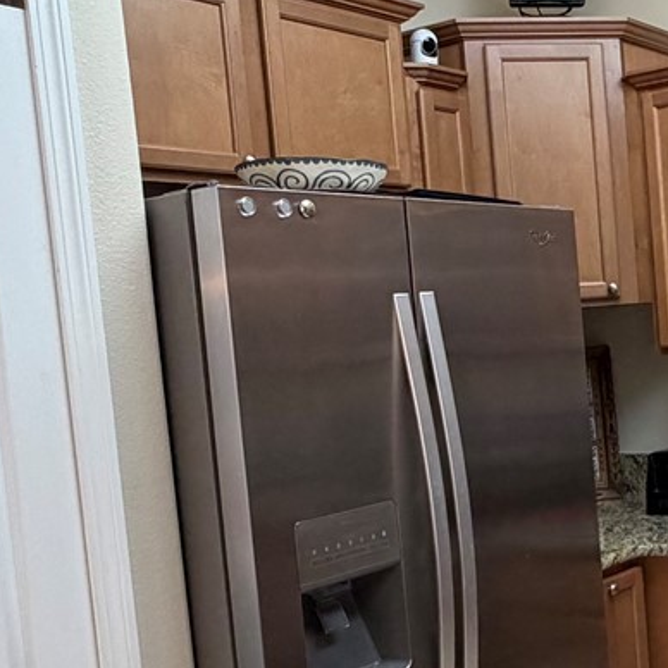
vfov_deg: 33.3
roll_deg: +4.2
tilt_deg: -3.5
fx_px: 1113
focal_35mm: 51
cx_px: 730
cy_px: 382
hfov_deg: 30.1
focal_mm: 2.22
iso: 320
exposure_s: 1/120
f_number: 2.2
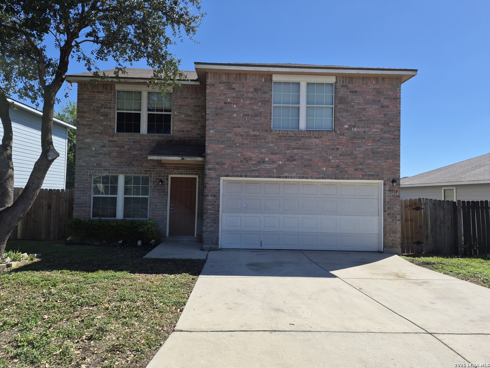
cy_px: 184
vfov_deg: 58.9
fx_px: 326
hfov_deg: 73.9
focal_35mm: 23
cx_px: 245
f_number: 1.8
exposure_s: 1/5472
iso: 80
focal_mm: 5.4
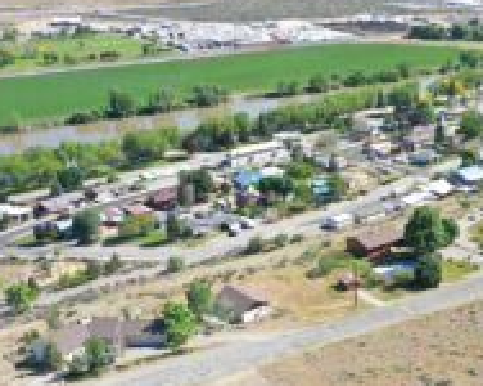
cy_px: 305
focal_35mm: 56
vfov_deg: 26.6
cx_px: 406
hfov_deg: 32.4
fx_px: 800
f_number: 5
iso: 100
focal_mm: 10.26
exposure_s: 1/240
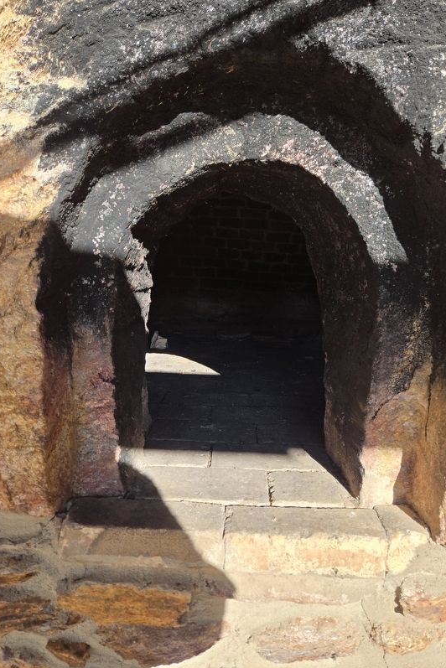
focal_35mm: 24
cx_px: 248
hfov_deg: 53.1
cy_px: 334
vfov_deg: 73.7
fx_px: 446
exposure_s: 1/550
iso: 25
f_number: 1.8
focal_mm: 5.4
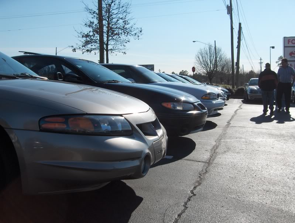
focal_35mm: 39
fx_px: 333
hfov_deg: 47.8
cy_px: 112
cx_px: 148
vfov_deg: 36.9
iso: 100
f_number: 4.8
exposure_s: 1/952
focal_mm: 8
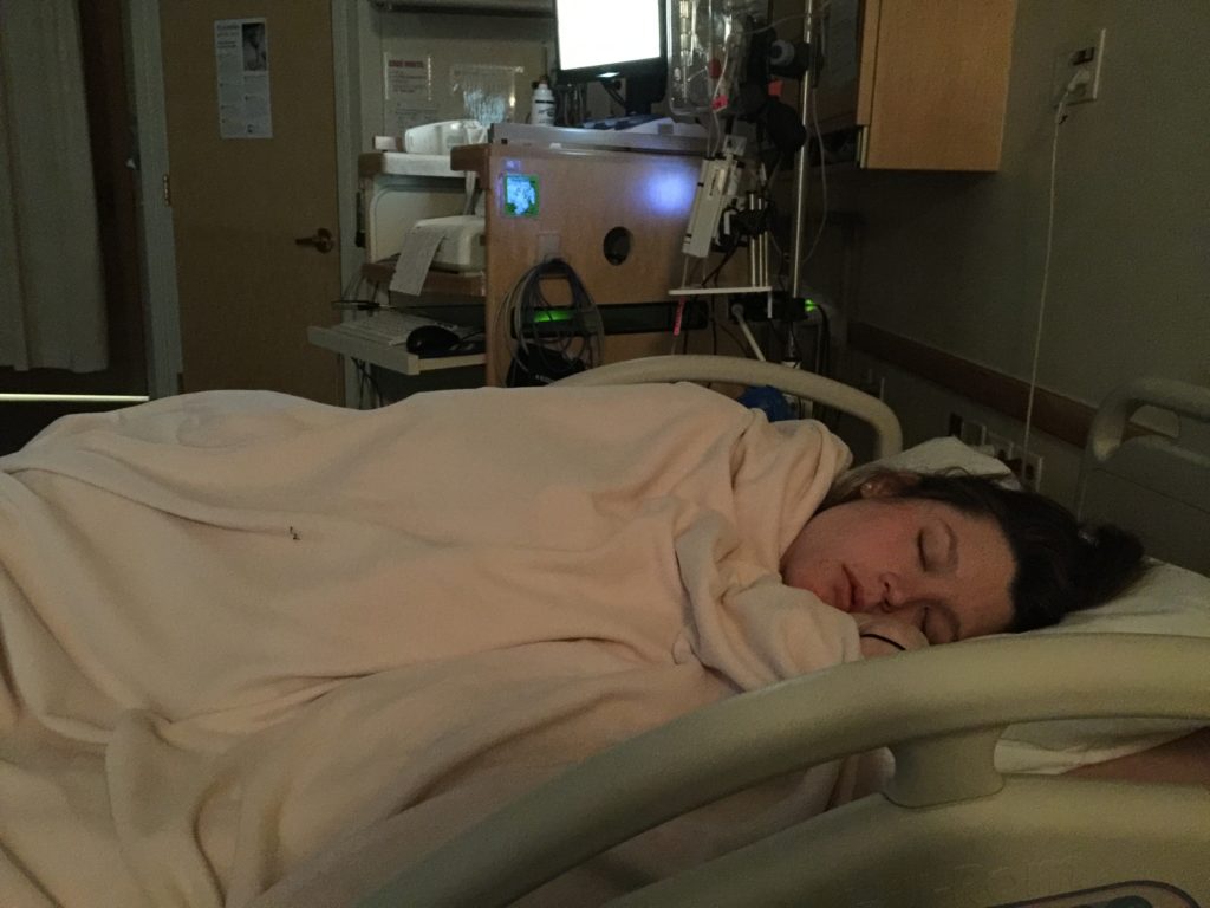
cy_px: 454
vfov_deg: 48.2
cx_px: 605
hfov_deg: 61.7
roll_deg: -2.6
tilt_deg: -13.3
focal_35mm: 29
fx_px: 1014
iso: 500
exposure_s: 1/4
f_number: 2.2
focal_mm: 4.15
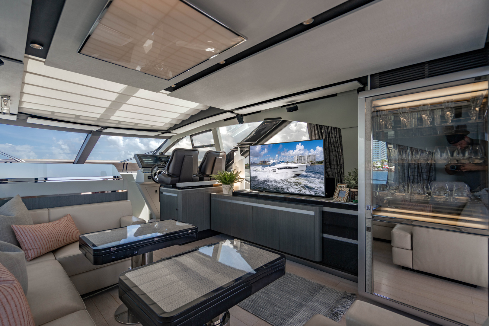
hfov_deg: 96.7
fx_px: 217
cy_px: 163
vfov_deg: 73.7
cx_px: 244
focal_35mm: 16
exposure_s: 1/320
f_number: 4
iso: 100
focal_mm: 16
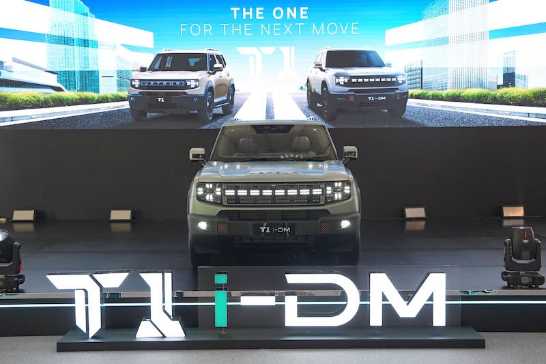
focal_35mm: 43
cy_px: 182
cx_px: 273
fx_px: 652
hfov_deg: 45.4
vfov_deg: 31.2
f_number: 4
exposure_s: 1/250
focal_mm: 43
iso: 2500
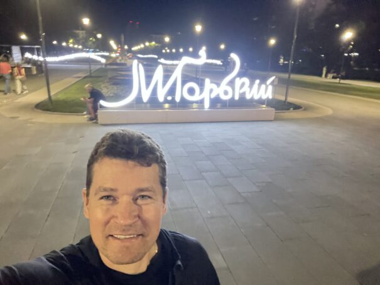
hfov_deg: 73.9
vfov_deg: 58.9
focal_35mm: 23
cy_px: 142
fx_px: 253
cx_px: 190
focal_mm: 2.71
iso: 800
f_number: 2.2
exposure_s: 1/17
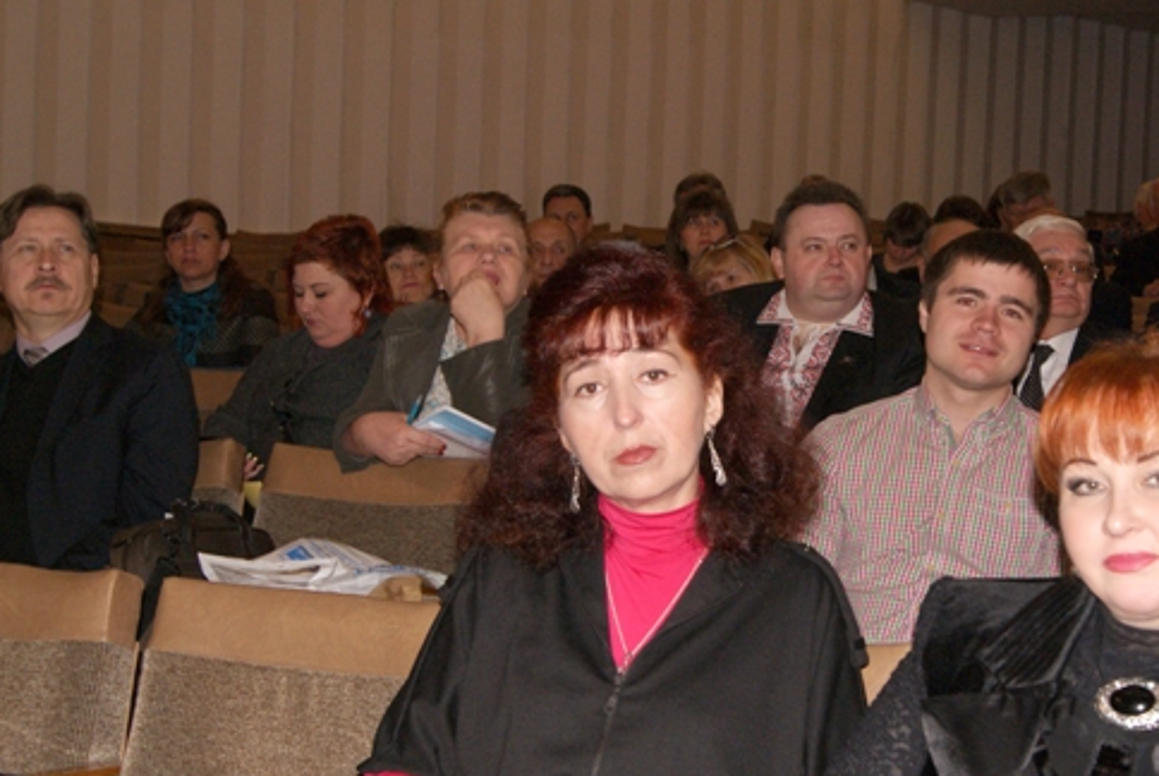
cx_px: 761
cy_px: 434
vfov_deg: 27.0
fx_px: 1612
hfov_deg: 39.1
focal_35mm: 50
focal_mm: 24
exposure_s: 1/60
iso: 400
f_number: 5.6
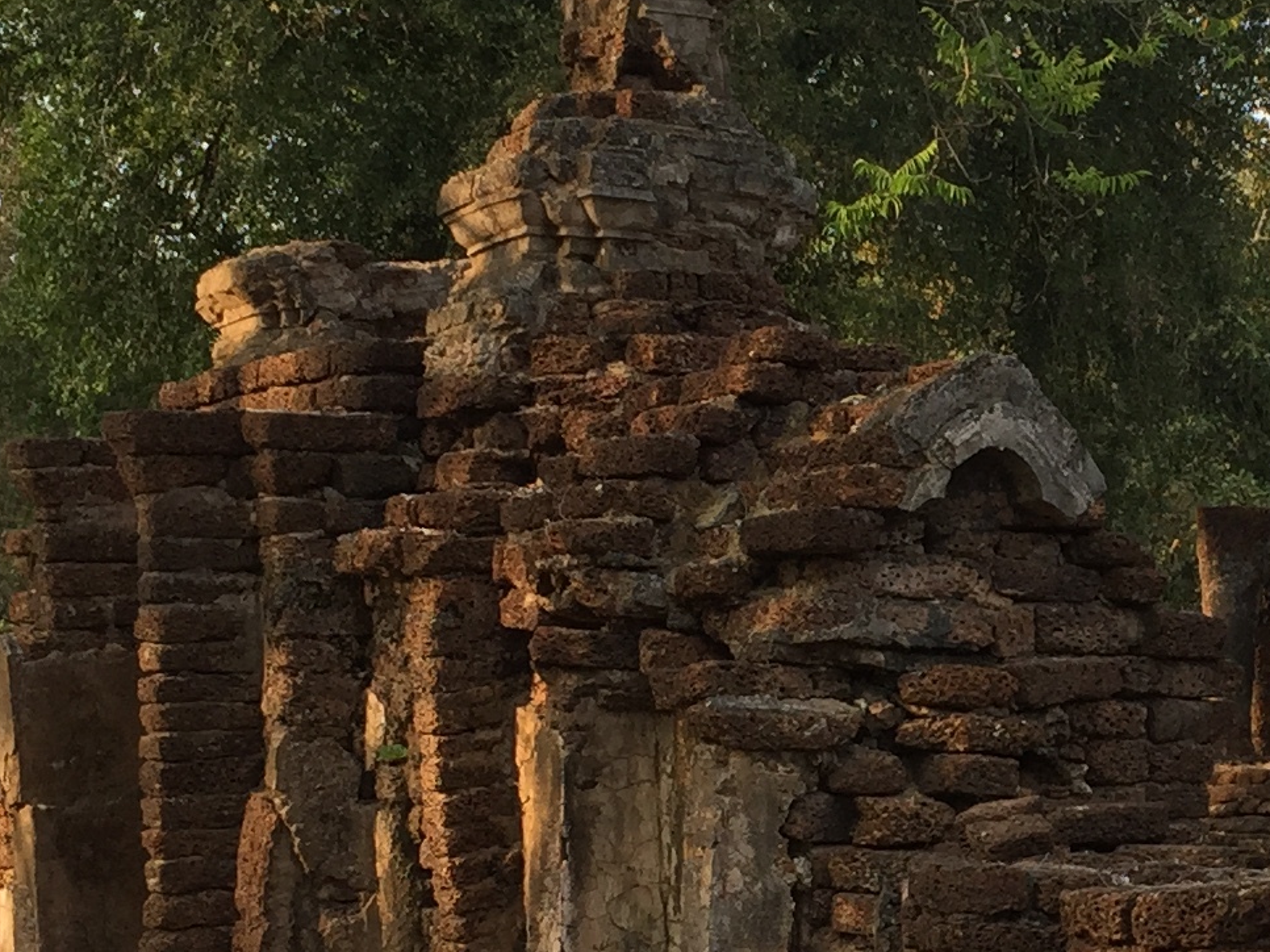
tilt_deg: +0.9
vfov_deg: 15.0
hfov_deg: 19.6
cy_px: 711
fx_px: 3595
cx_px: 1206
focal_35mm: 98
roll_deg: -0.8
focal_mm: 4.15
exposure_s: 1/444
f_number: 2.2
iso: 32
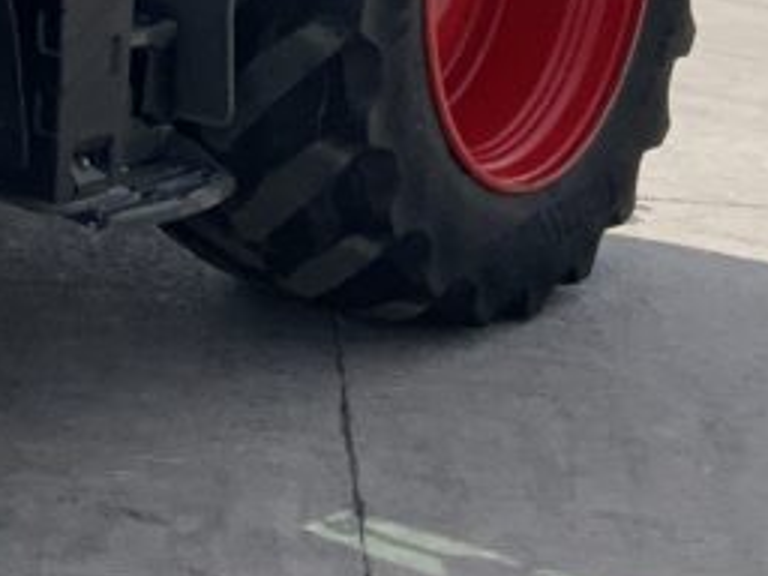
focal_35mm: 116
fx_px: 2574
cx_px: -207
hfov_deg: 16.2
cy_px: -207
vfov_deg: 12.3
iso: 20
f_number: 1.8
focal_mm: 3
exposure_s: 1/2427
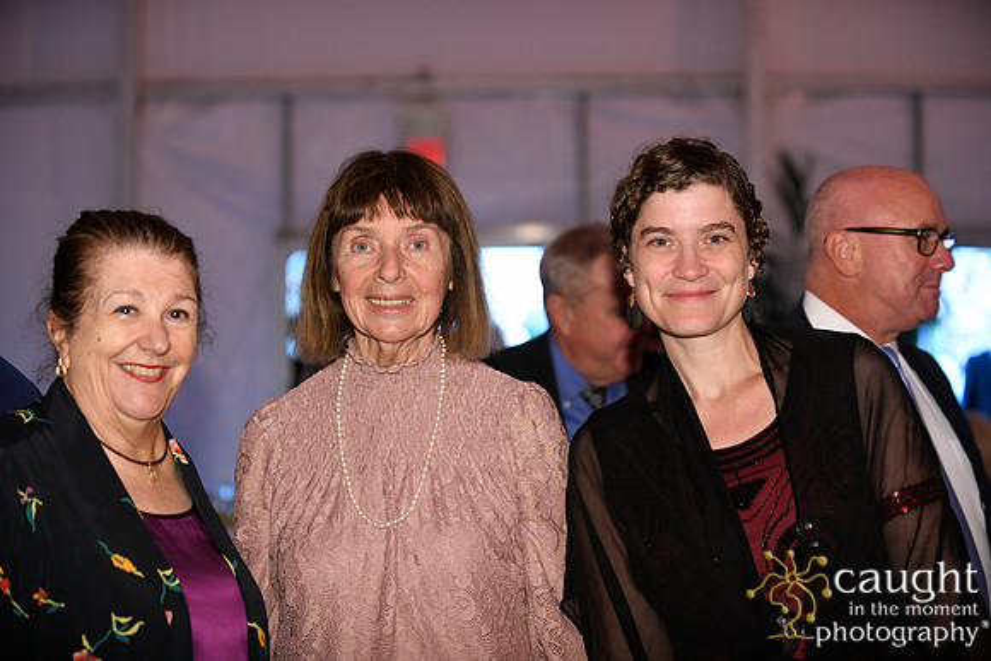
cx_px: 496
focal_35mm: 70
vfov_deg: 19.5
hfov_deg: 28.8
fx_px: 1927
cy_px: 330
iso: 1250
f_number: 3.2
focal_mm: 70
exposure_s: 1/125
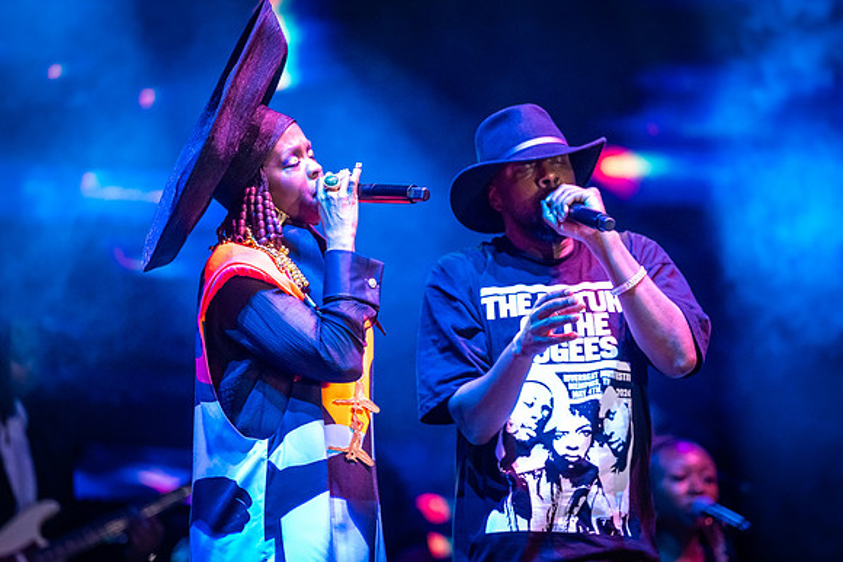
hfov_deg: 6.9
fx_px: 7026
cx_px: 422
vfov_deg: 4.6
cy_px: 281
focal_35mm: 300
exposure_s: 1/250
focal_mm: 200
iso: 3200
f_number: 2.8
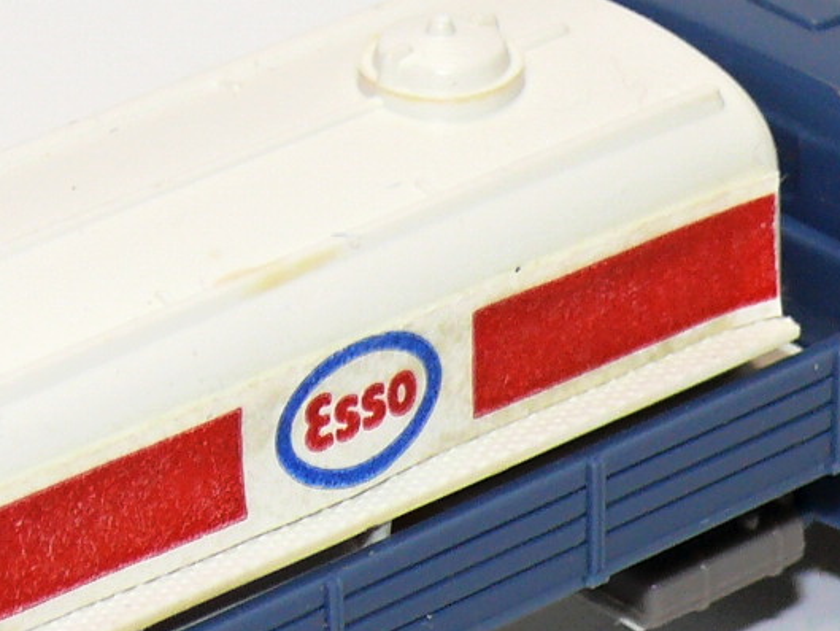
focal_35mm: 263
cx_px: 368
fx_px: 6383
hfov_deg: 7.5
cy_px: 496
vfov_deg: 5.6
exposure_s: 1/30
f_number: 4
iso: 100
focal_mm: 12.2
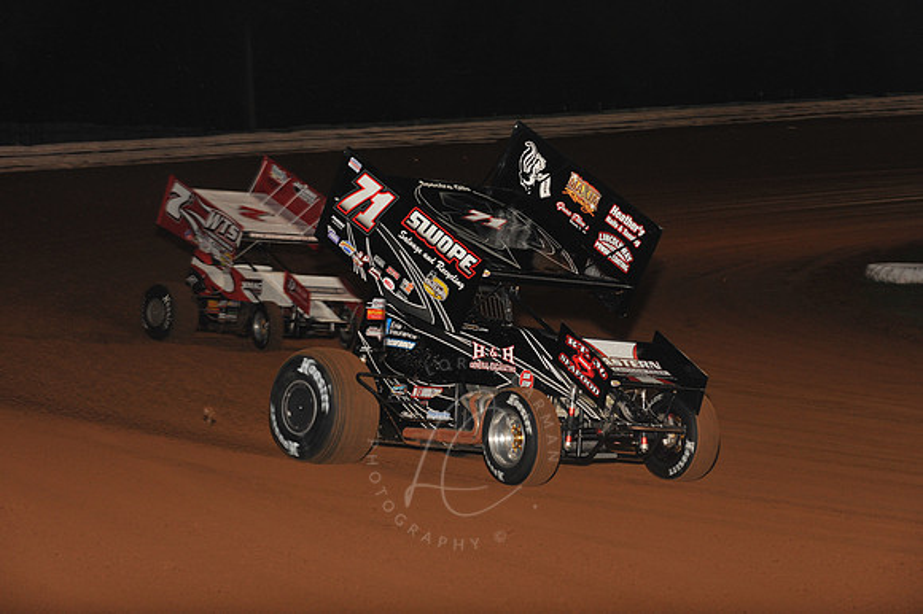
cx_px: 462
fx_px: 2870
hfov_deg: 18.3
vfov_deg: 12.2
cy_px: 307
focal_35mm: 112
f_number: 7.1
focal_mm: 112
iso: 1250
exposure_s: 1/320
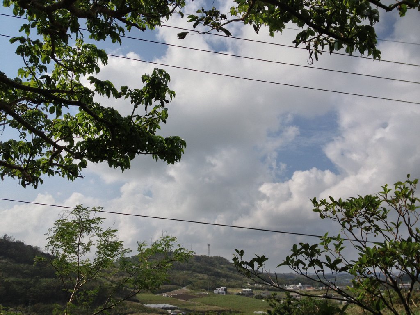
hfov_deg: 52.6
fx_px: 425
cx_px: 210
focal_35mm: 35
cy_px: 158
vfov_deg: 40.7
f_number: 2.4
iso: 50
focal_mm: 4.28
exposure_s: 1/4608
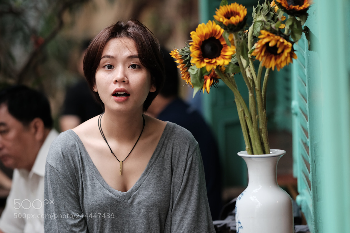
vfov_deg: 10.2
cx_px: 175
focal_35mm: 135
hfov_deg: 15.2
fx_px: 1312
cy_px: 116
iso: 400
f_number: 2
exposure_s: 1/60
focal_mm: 90
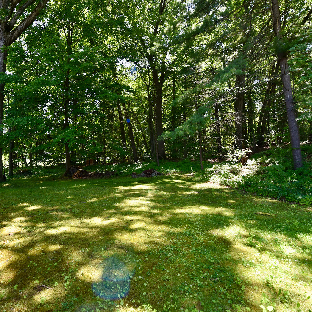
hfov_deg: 79.8
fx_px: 184
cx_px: 125
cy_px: 156
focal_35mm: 18
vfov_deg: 80.7
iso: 800
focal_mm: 14
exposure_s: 1/200
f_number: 7.1
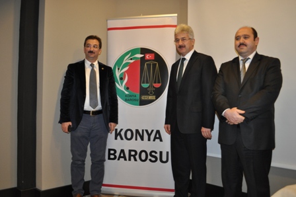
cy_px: 98
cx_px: 148
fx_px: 271
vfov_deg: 39.9
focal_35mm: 33
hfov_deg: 57.3
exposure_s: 1/60
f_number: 3.8
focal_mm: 22
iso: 800
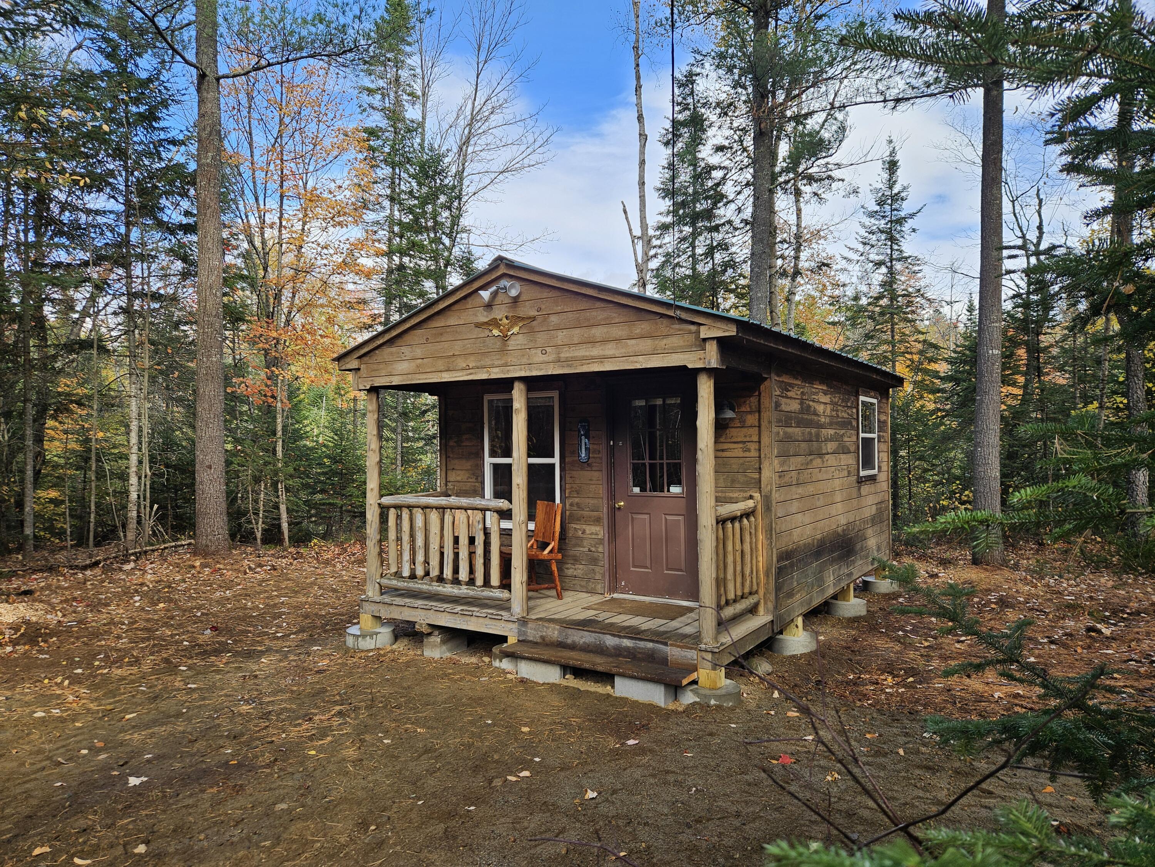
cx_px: 578
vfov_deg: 58.9
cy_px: 434
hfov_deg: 73.9
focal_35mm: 23
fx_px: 767
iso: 25
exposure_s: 1/428
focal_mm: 5.4
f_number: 1.8
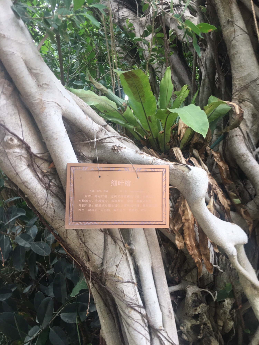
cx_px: 130
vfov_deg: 61.7
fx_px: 289
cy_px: 172
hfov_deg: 48.2
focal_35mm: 29
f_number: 2.2
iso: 40
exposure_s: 1/33
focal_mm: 4.15
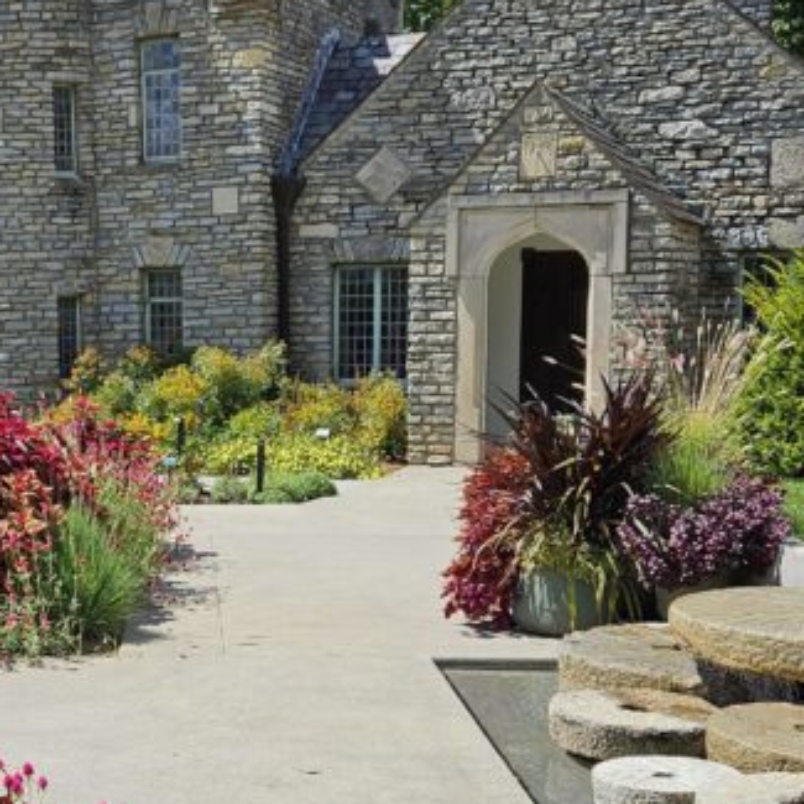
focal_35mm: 64
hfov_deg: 25.6
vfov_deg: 26.8
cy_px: 485
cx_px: 15
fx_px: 1682
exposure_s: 1/2082
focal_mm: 5.4
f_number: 1.8
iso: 25
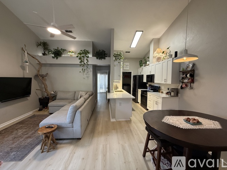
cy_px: 85
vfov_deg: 85.7
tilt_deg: -3.2
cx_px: 114
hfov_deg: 102.1
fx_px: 92
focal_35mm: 14
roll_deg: -1.3
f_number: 2.2
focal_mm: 2.22
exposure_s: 1/120
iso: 320
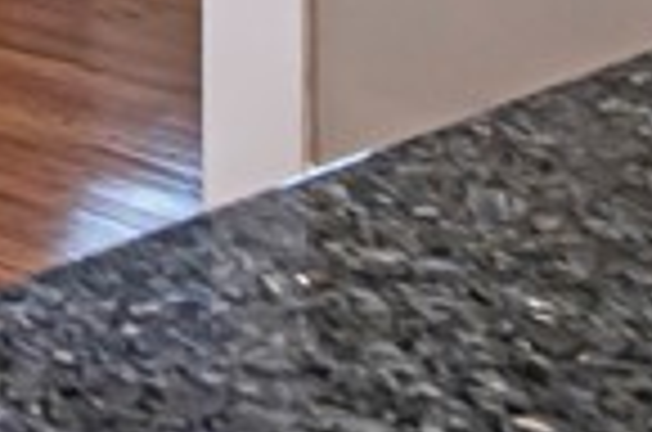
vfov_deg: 7.9
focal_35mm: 150
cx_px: -1090
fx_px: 2711
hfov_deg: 10.8
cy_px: -837
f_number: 5.6
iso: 400
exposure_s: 1/50
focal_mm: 20
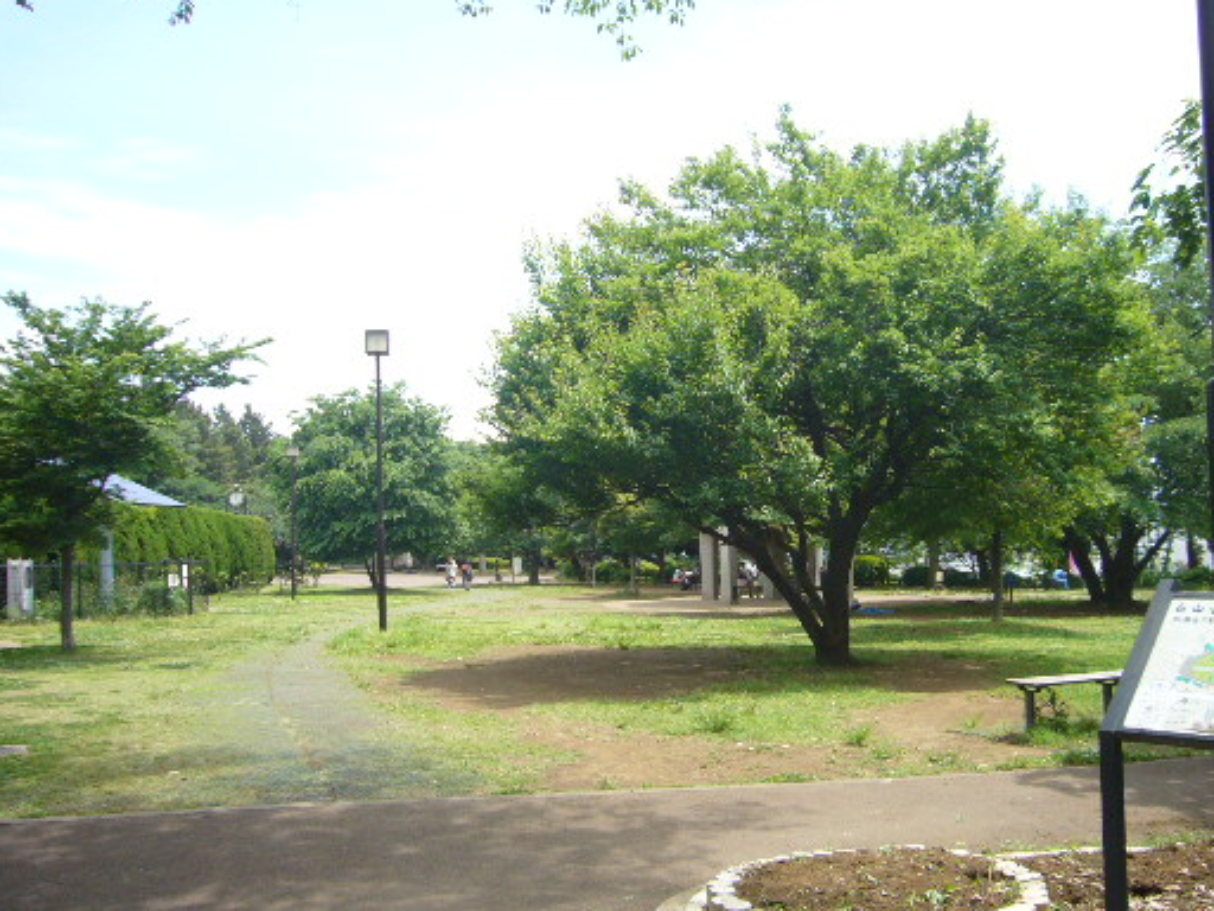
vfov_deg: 40.6
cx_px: 690
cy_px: 517
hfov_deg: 52.5
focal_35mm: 35
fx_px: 1227
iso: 80
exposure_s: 1/400
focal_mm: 4.6
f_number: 2.8
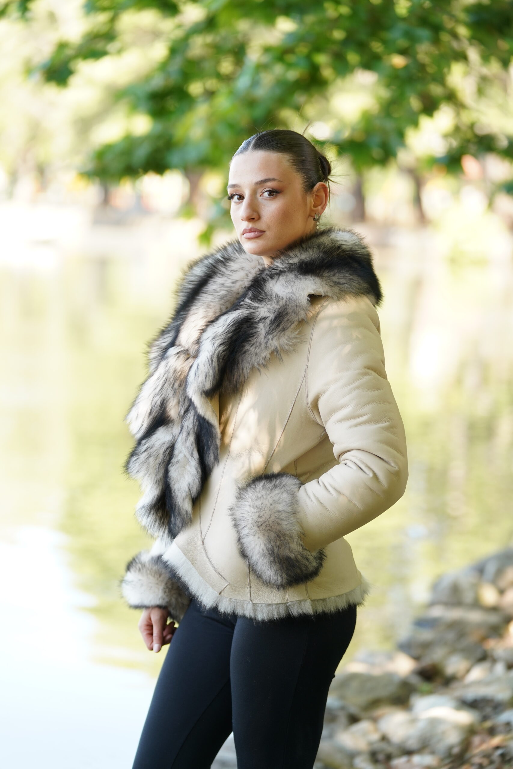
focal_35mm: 103
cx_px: 256
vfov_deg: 19.8
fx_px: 2201
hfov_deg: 13.3
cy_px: 384
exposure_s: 1/320
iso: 320
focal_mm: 103
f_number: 2.8
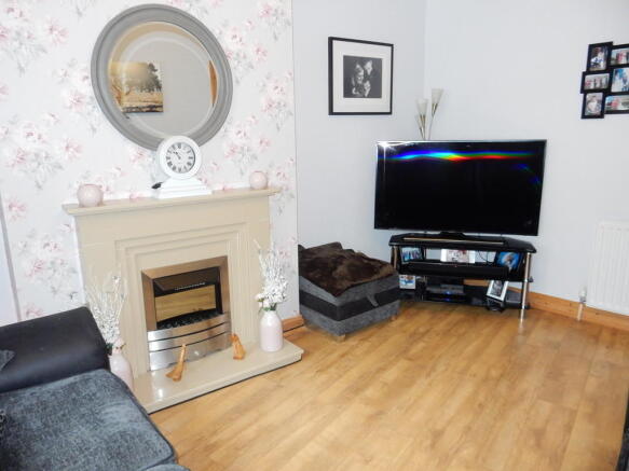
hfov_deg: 69.4
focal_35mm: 25
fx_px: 454
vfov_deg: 54.9
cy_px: 236
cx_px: 314
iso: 450
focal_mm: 4.5
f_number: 3.7
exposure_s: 1/30
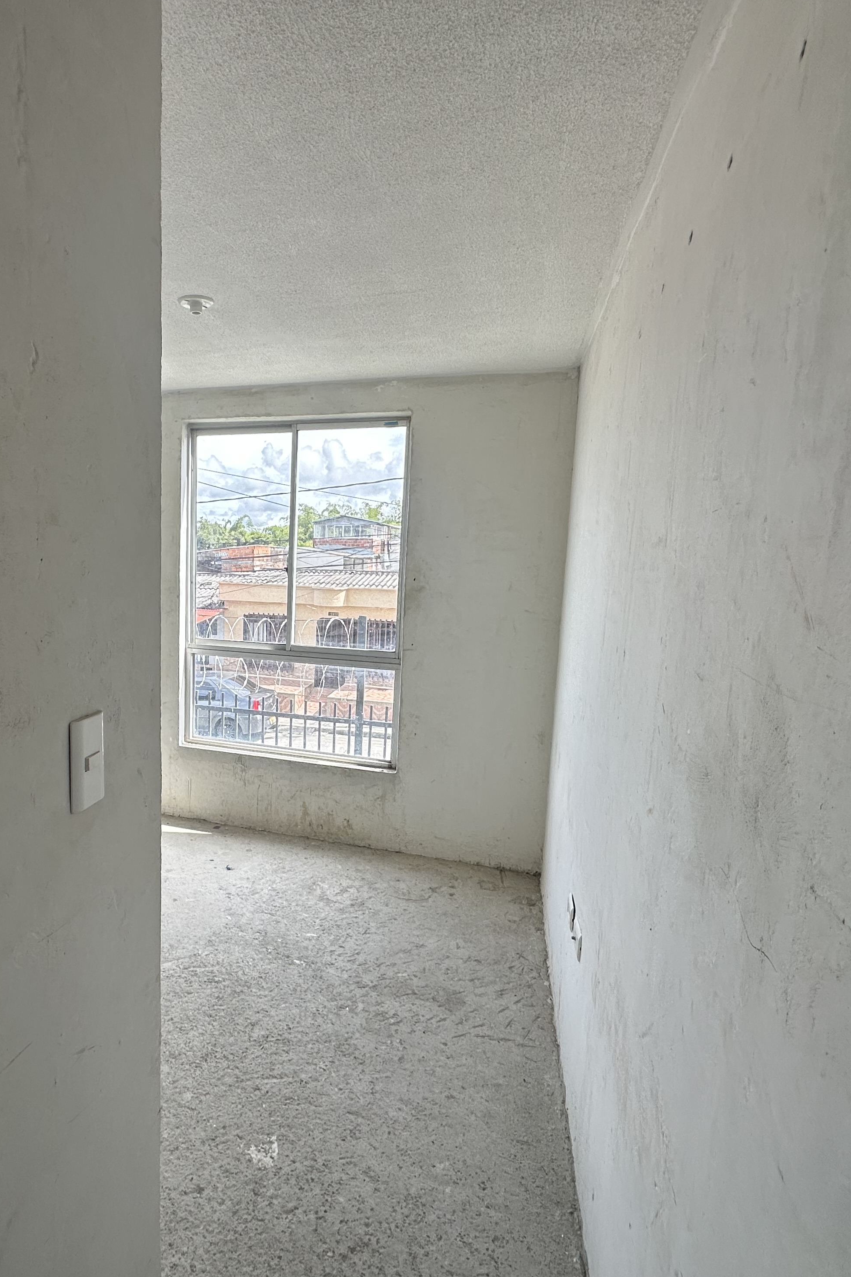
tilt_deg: -7.6
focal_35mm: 20
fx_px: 709
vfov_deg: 84.0
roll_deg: -1.1
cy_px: 652
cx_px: 253
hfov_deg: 59.8
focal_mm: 2.22
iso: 40
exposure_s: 1/329
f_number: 2.2
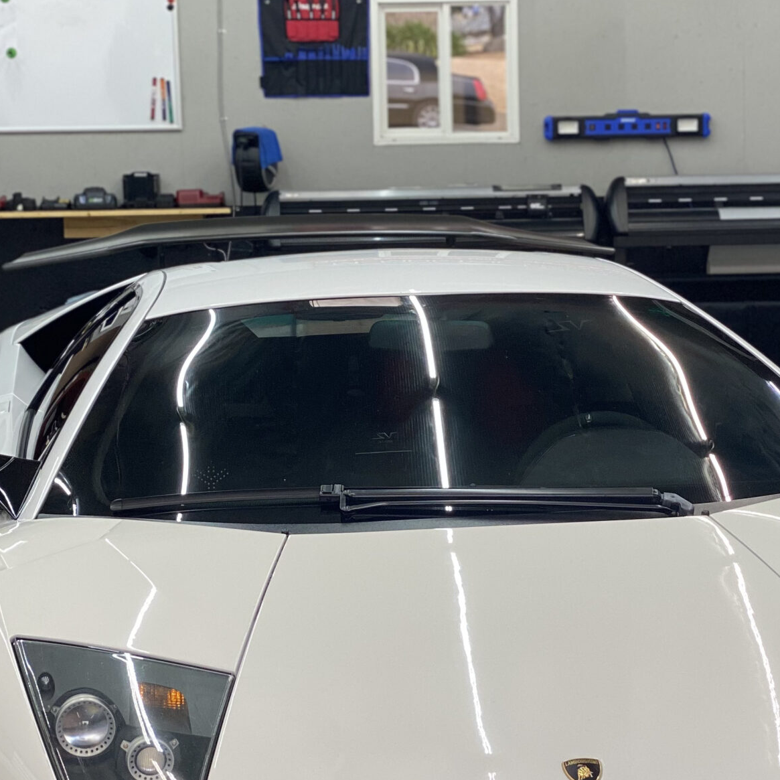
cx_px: 473
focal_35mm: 101
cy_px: 528
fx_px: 2575
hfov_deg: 17.2
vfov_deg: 17.2
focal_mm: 6
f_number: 2
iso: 50
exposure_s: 1/120
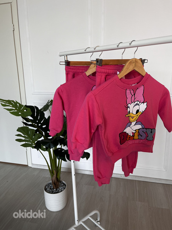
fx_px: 172
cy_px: 115
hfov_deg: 53.1
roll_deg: +1.8
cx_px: 86
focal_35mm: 26
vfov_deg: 67.3
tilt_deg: -14.7
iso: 100
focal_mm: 5.1
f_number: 1.6
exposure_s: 1/100
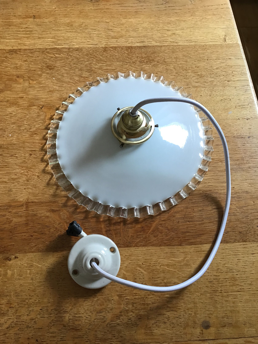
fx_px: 308
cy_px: 172
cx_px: 129
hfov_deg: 45.4
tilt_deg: -64.7
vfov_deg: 58.4
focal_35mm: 31
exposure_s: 1/33
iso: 25
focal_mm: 3.3
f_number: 2.4
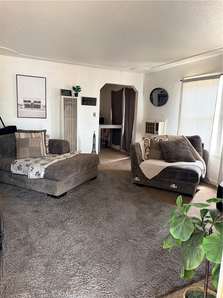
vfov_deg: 71.6
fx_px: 206
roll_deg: -2.3
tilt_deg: -8.5
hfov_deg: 56.8
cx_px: 112
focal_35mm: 24
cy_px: 149
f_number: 1.78
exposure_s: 1/60
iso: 250
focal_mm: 6.76
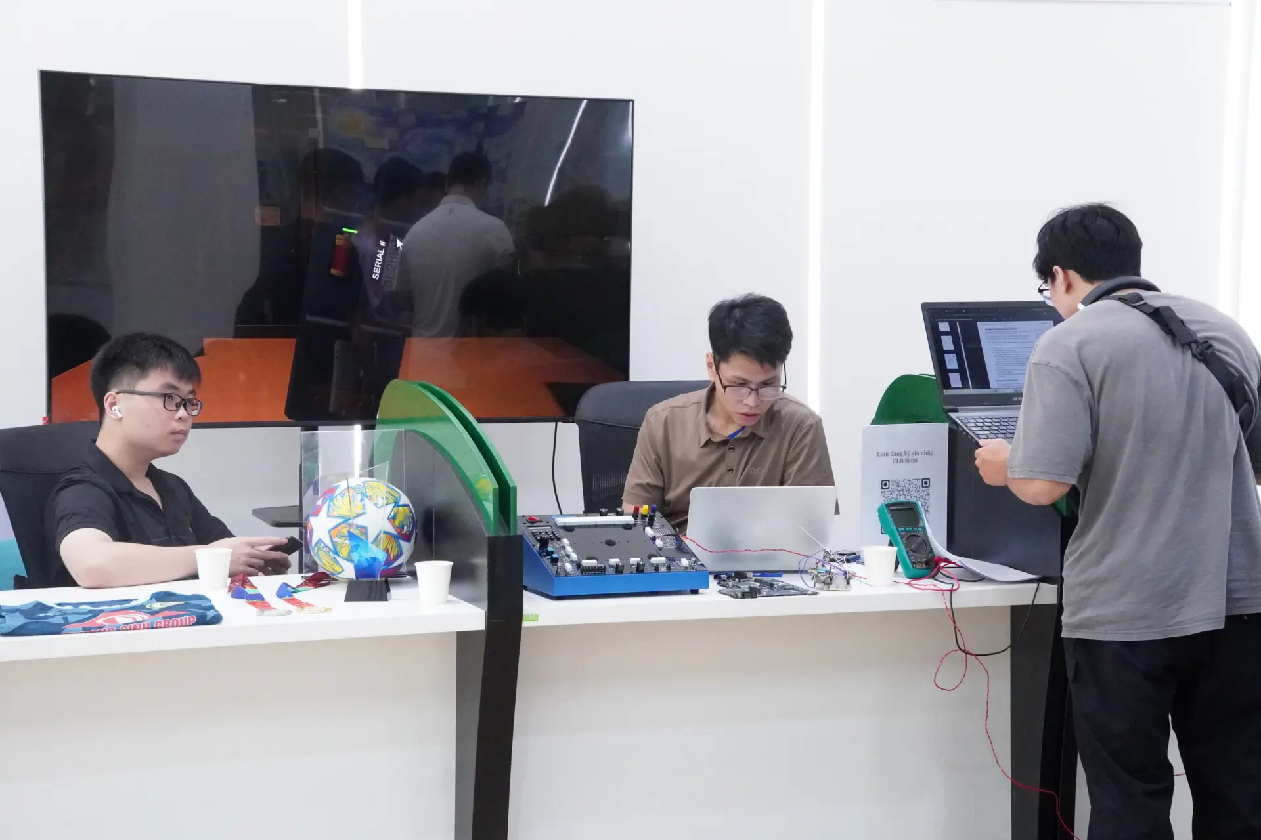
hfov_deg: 30.5
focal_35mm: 66
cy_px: 420
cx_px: 630
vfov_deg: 20.6
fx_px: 2312
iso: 12800
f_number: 9
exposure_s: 1/320
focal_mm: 44
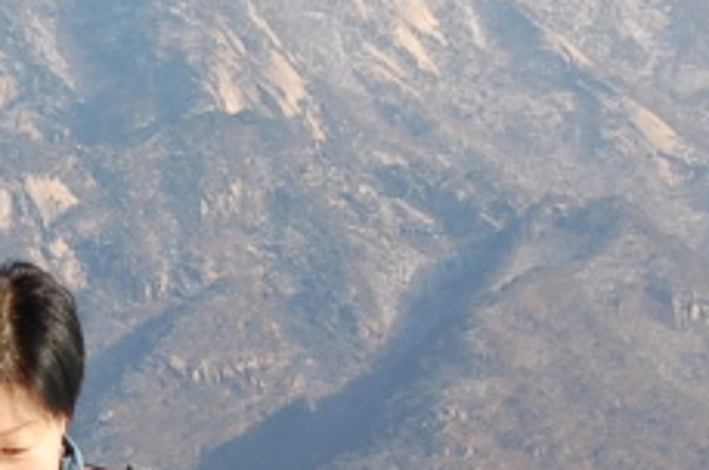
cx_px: -62
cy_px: 277
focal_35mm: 215
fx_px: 4228
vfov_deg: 6.4
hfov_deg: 9.5
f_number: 8
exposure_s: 1/250
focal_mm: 32
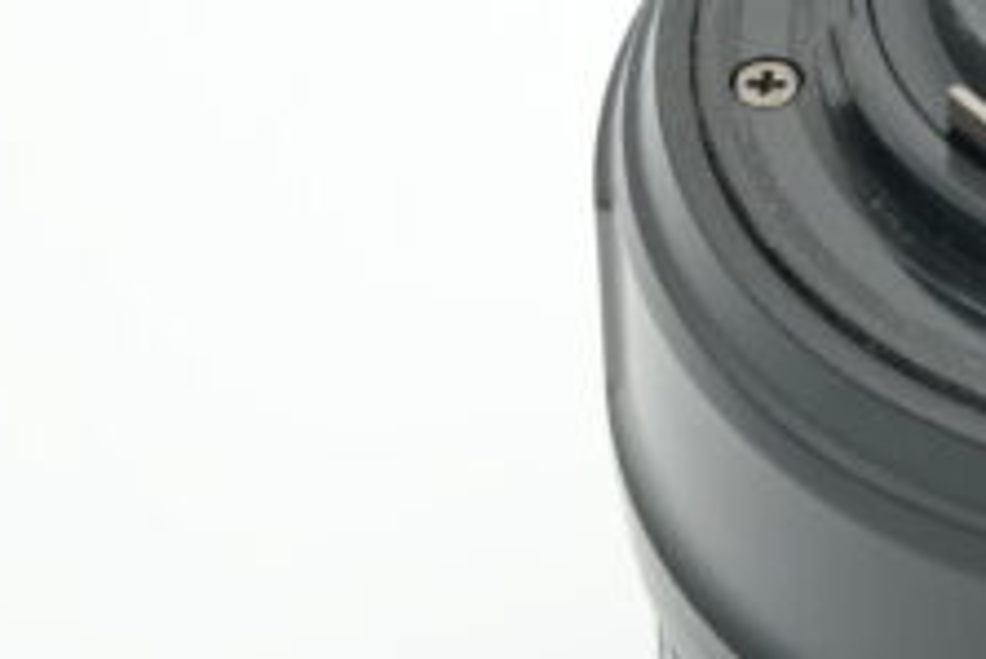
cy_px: -106
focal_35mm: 282
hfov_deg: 7.2
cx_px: 1265
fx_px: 7728
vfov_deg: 4.9
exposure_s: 1/100
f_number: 13
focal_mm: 70
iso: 640
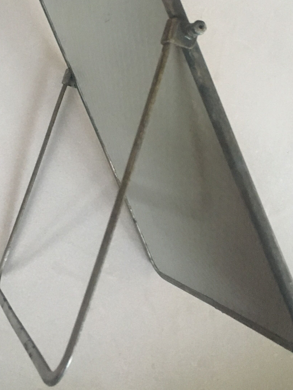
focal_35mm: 54
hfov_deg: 27.0
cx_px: 124
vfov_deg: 34.9
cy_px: 108
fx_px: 609
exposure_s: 1/17
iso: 250
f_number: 2.2
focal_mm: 4.15
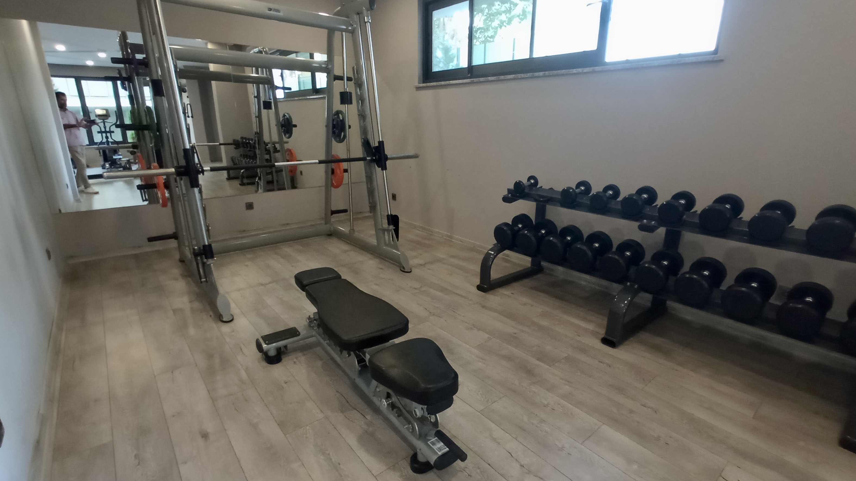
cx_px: 440
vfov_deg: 63.9
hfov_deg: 95.9
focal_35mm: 17
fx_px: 386
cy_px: 245
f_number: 2.2
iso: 848
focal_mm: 1.65
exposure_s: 1/25
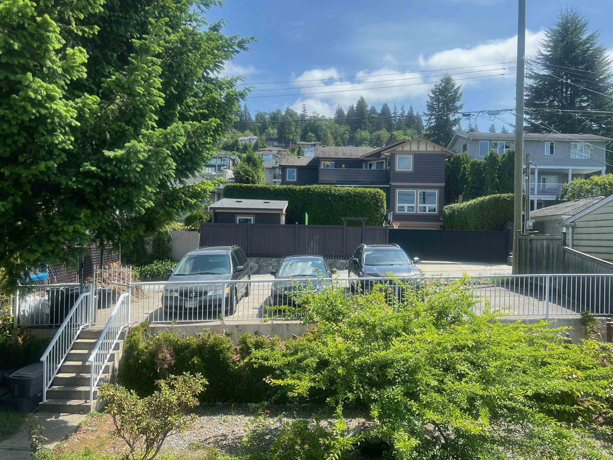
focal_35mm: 26
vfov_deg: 53.1
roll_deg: -1.5
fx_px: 460
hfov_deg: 67.3
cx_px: 306
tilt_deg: +0.7
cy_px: 230
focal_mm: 5.7
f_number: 1.5
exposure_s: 1/1901
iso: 50
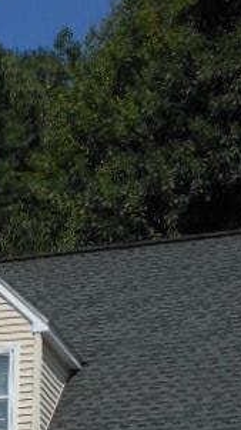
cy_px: 583
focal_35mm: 141
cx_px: -107
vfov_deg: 14.5
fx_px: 1604
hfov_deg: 8.4
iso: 80
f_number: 3.6
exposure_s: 1/1500
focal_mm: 6.8
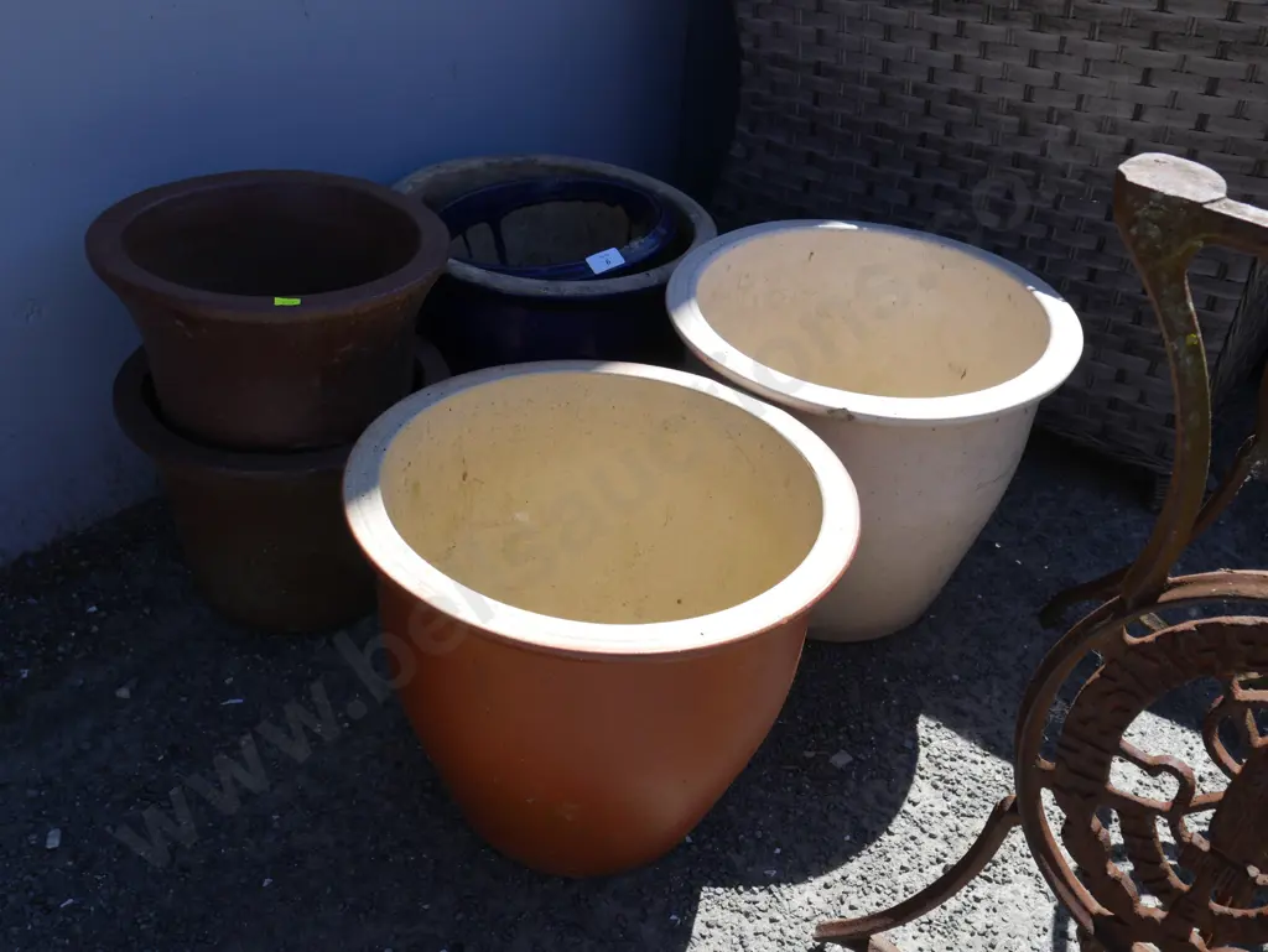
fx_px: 1173
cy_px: 476
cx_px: 634
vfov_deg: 44.2
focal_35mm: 32
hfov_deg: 56.8
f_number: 7.1
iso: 200
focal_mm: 16
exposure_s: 1/400
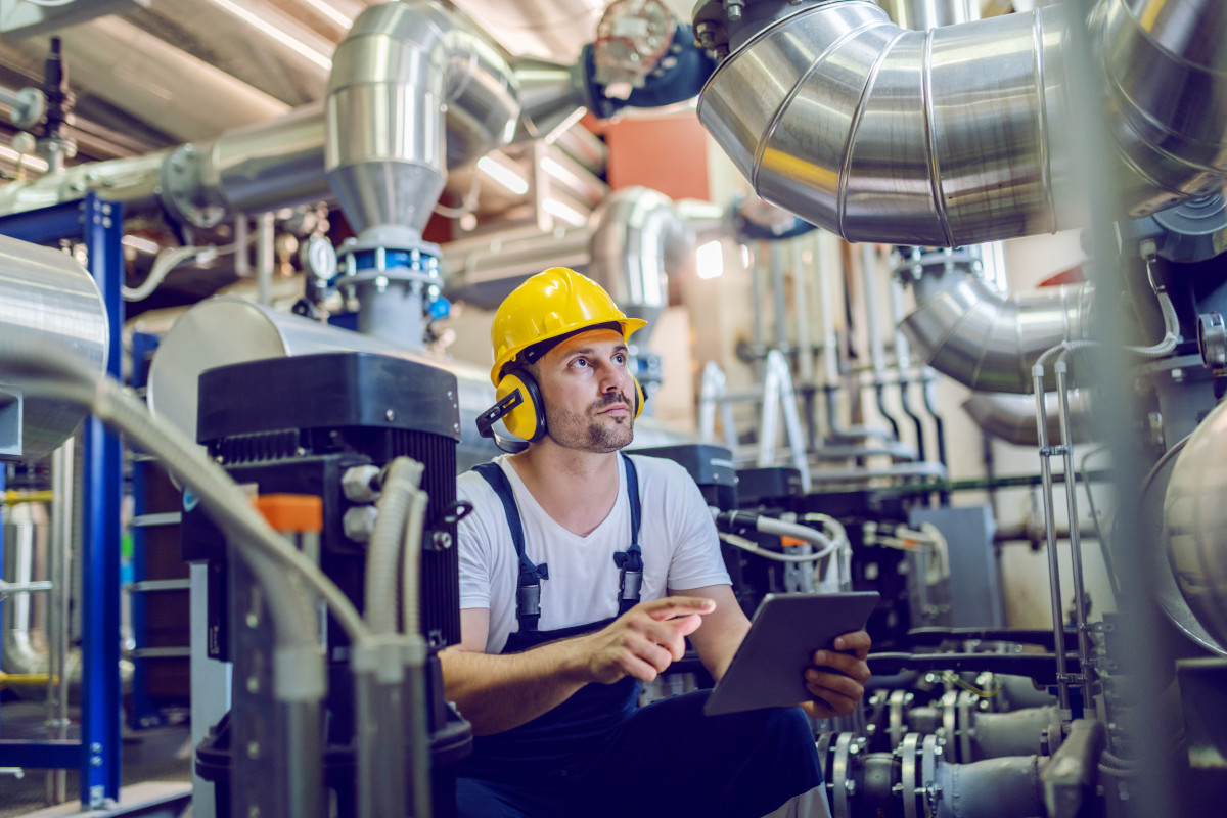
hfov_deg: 54.4
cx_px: 614
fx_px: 1193
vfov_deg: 37.9
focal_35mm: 35
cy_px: 409
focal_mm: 35
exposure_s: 1/100
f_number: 1.4
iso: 640
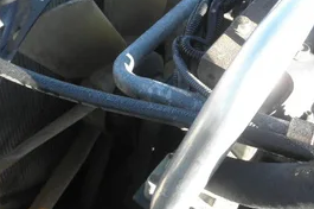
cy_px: 52
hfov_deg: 43.8
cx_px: 102
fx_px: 383
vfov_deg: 29.9
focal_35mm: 44
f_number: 3
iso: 64
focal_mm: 5
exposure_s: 1/60
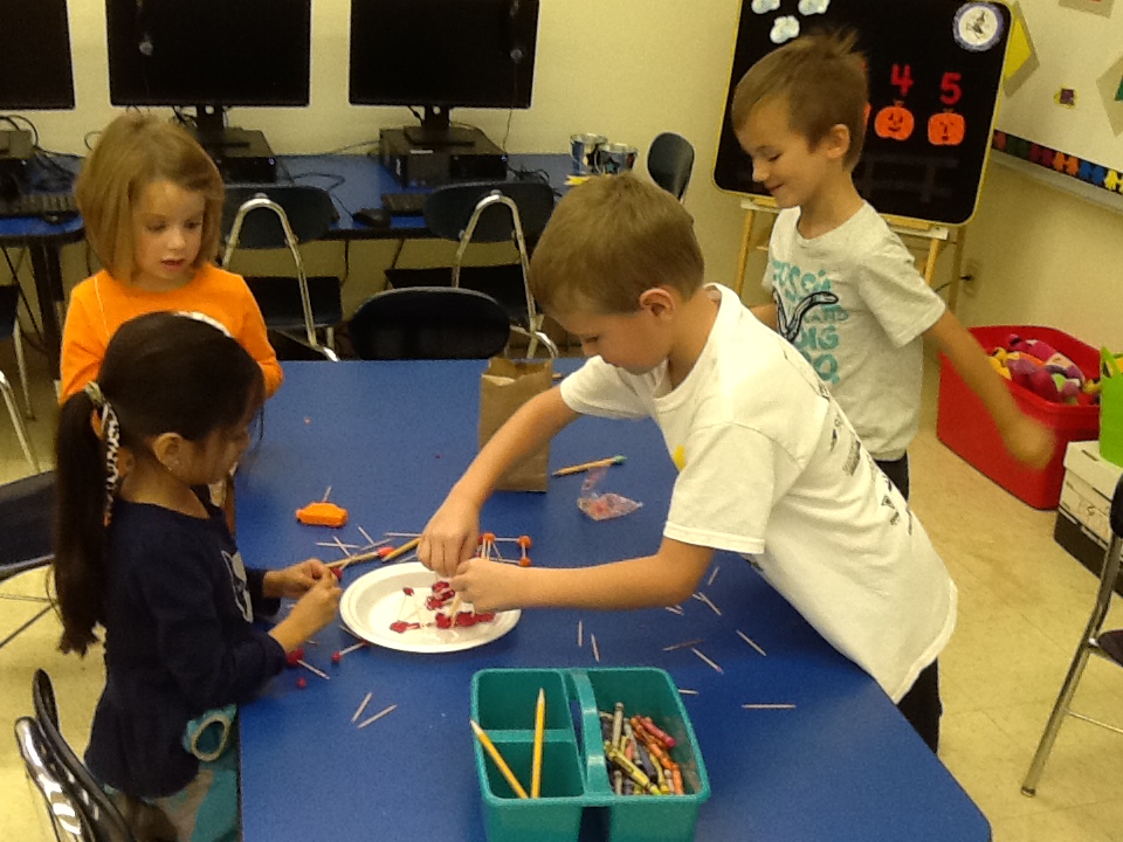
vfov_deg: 32.9
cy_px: 421
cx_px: 562
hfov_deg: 42.9
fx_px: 1427
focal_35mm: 44
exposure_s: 1/30
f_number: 2.4
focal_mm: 2.03
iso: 100
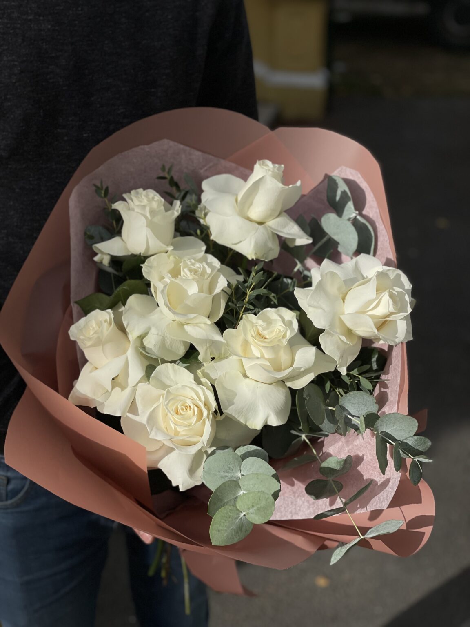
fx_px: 941
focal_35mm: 52
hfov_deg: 28.0
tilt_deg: -24.5
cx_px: 235
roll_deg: +2.8
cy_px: 314
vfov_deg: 36.8
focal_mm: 6
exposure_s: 1/5988
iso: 32
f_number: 2
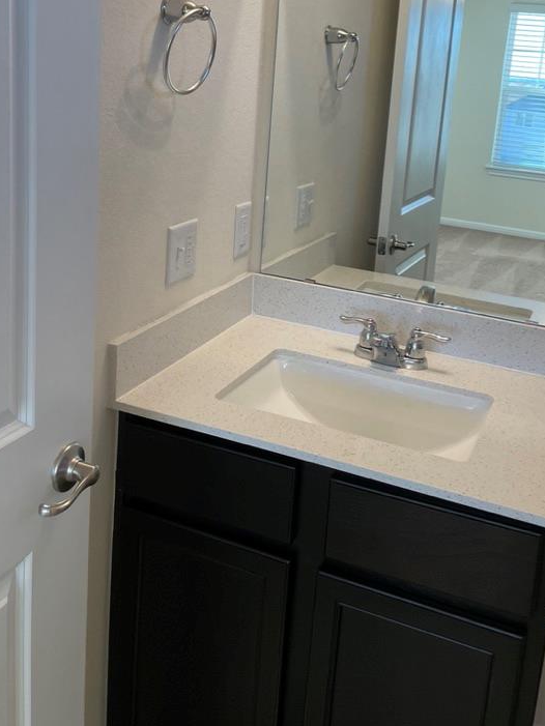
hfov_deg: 37.7
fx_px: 797
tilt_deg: -11.2
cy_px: 231
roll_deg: -4.8
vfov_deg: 48.0
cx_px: 304
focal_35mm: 38
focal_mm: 4.2
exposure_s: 1/120
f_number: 1.6
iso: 50
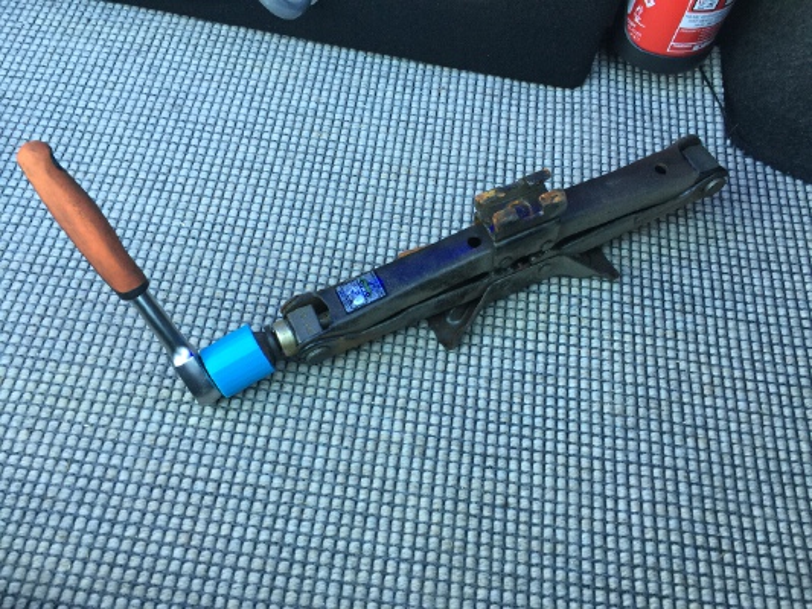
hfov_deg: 61.6
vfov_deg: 48.2
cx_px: 406
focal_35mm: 29
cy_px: 304
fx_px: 680
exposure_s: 1/30
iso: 40
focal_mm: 4.15
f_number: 2.2
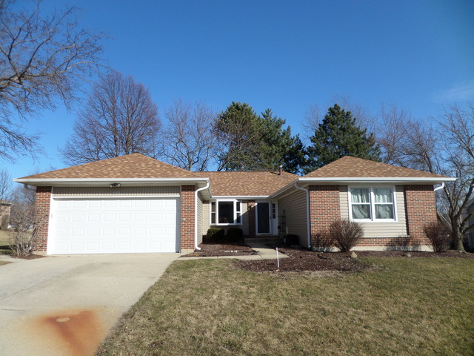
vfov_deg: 56.8
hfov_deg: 71.6
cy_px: 178
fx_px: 329
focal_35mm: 24
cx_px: 237
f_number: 3.1
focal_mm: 4.3
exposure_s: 1/1000
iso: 80
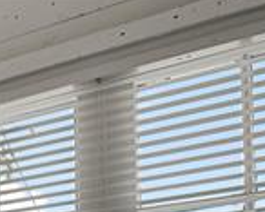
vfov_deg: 17.8
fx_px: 549
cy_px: 377
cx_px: -236
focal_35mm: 70
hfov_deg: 19.1
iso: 250
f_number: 8
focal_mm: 17
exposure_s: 1/5
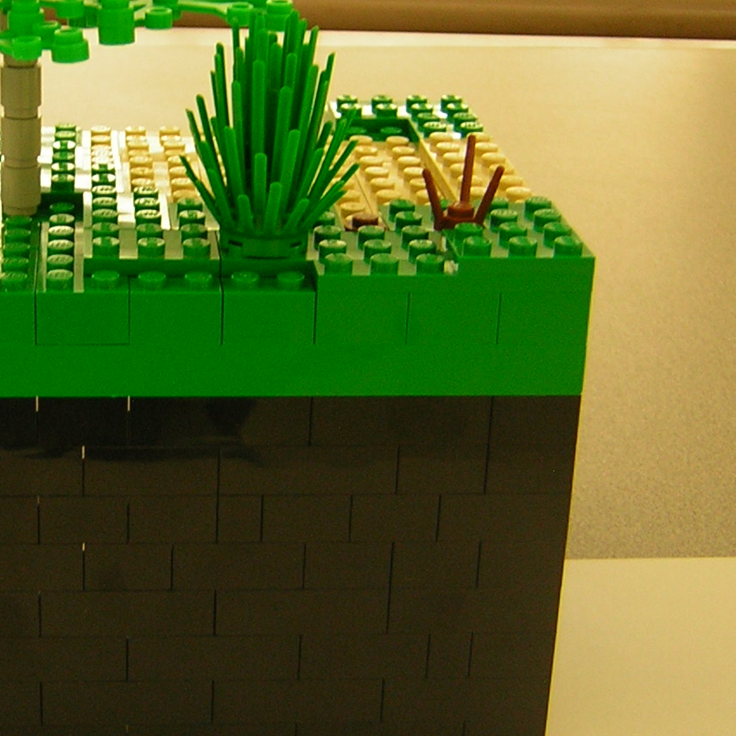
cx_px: 178
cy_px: 329
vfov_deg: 22.2
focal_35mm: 78
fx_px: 1876
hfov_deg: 22.0
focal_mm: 6.1
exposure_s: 1/5.3
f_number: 2.9
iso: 65
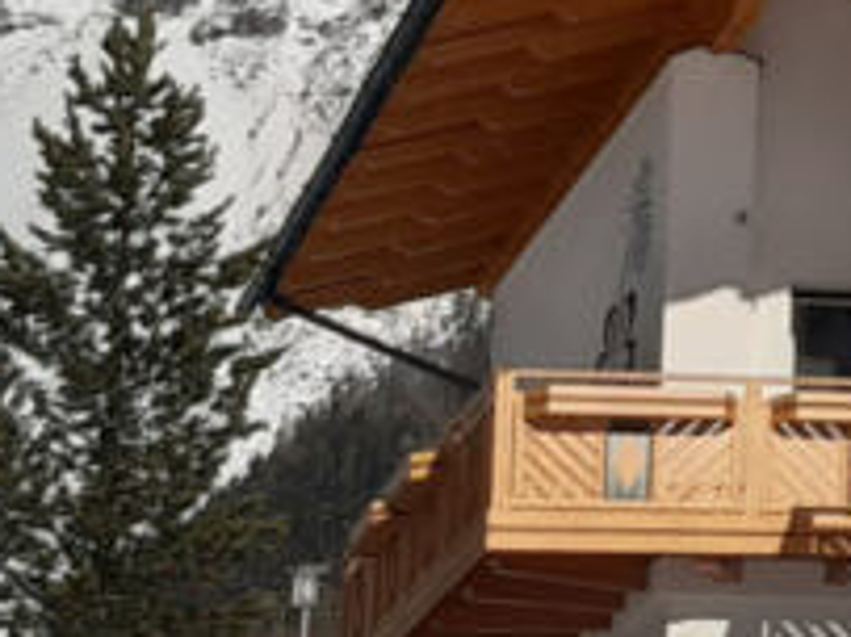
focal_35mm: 164
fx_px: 4029
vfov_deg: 8.8
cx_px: 1014
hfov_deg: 11.8
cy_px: -285
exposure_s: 1/4016
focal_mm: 3.92
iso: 40
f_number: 1.7
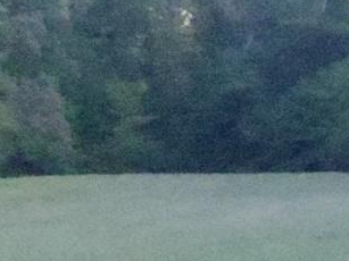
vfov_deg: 5.0
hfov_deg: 6.7
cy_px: 247
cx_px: 362
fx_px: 2963
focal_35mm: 294
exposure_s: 1/160
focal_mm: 6
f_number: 3.5
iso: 1600
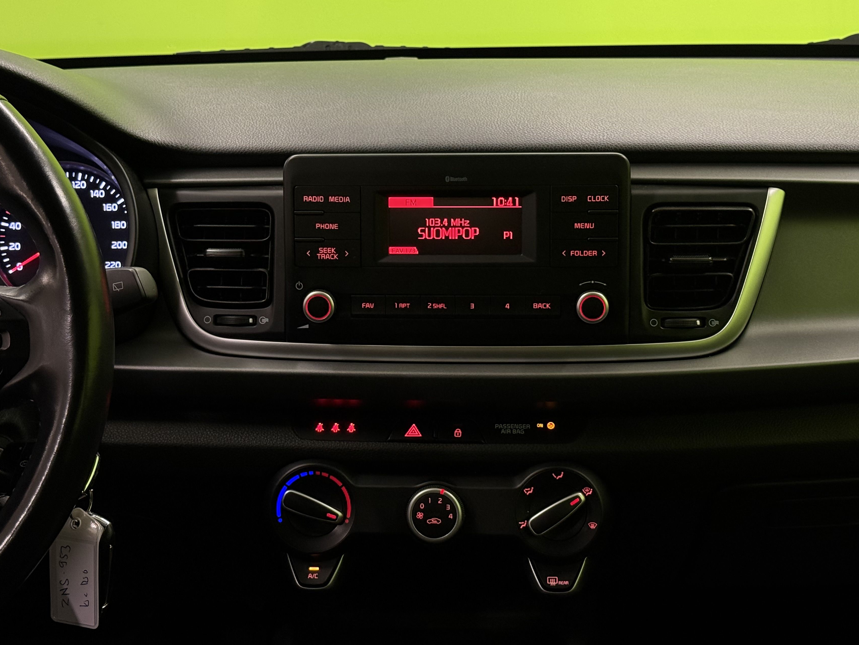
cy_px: 332
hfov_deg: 33.8
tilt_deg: -15.7
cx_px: 444
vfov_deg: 25.7
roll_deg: +1.3
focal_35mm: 57
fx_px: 1415
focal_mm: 6.76
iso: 125
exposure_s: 1/50
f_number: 1.78
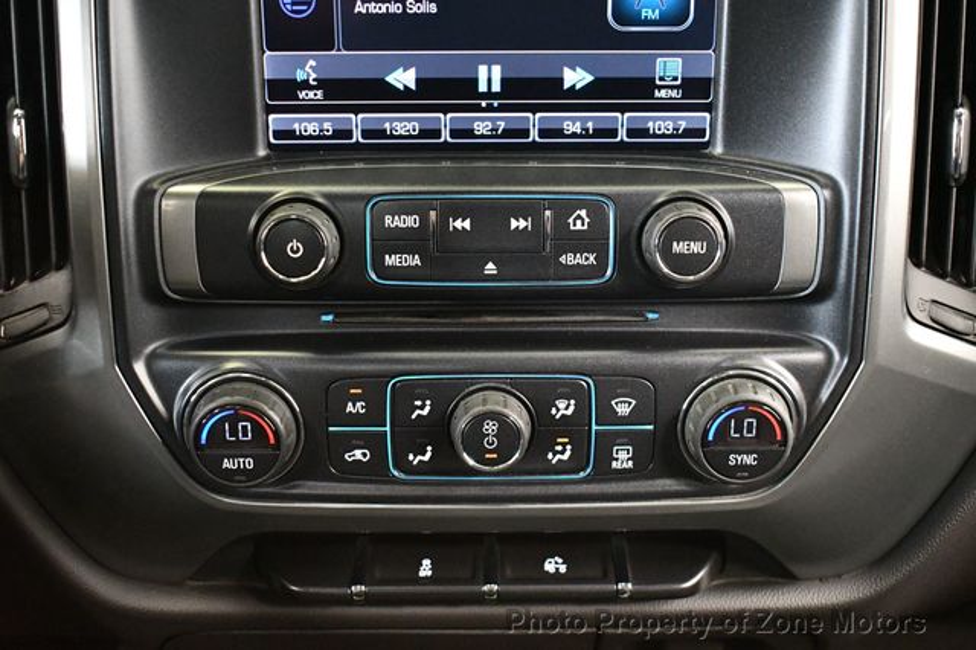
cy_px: 325
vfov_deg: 29.8
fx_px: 1219
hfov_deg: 43.6
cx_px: 488
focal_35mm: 45
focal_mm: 30
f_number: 4.2
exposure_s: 1/60
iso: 10000
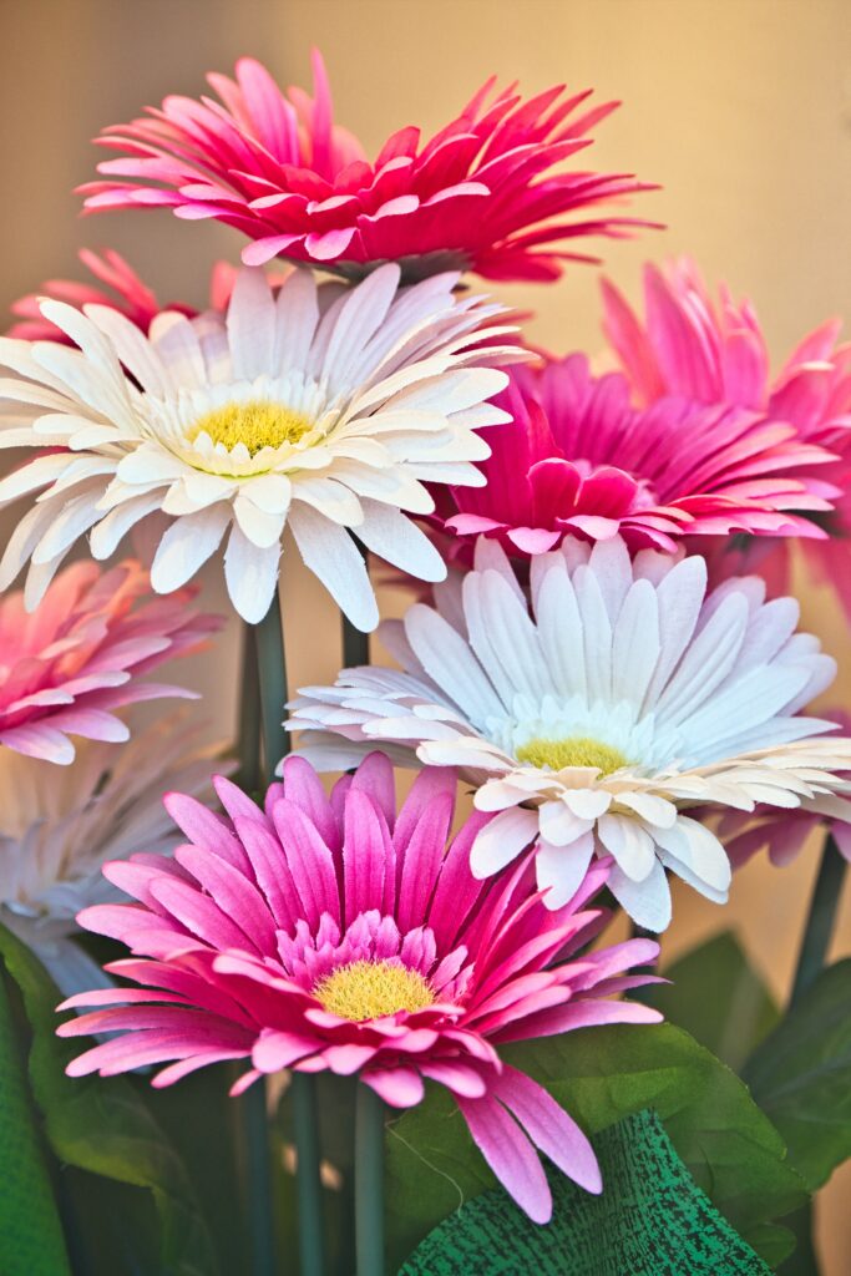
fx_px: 9393
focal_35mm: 265
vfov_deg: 7.8
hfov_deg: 5.2
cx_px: 426
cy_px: 638
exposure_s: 1/85
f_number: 5
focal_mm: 176.7
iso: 160
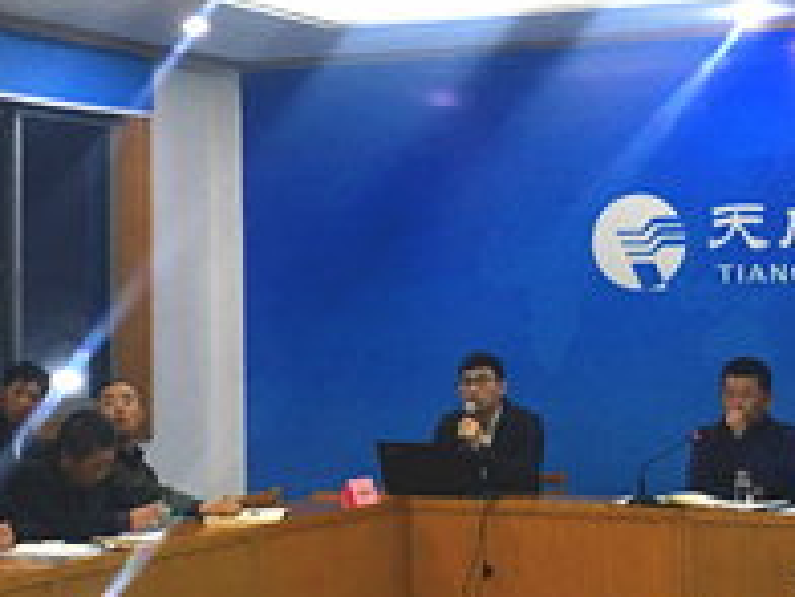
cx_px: 178
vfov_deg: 16.6
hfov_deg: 21.8
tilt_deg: +4.5
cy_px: 207
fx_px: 2044
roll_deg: +0.2
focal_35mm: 89
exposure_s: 1/17
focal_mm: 4.15
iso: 50
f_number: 2.2
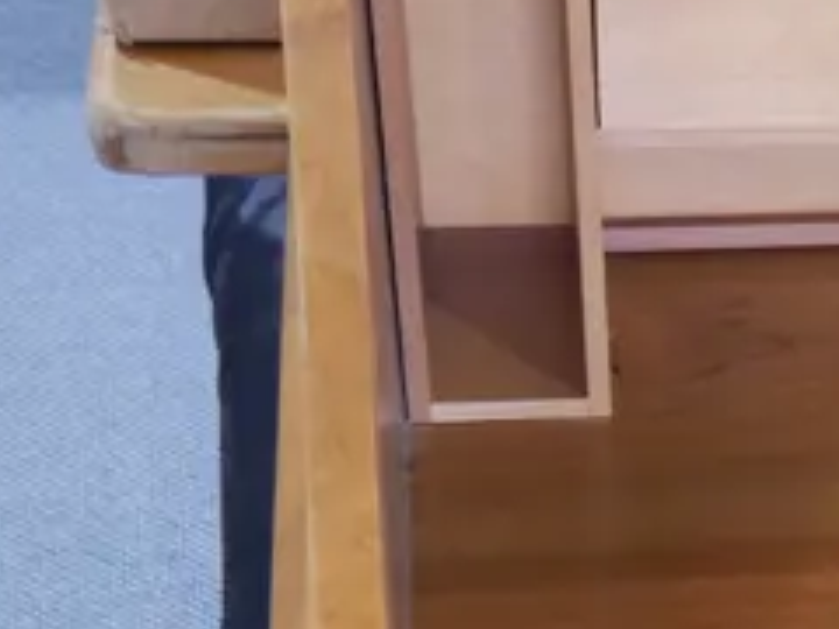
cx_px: 1629
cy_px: 631
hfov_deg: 13.4
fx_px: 3102
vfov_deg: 11.5
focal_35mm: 128
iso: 640
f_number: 3.6
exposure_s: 1/60
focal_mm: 15
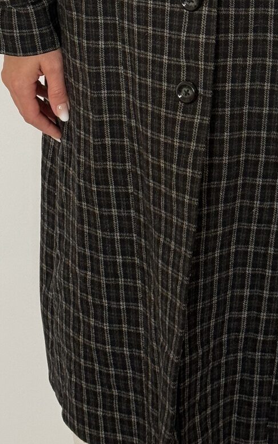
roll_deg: -0.7
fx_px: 1526
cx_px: 256
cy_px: -19
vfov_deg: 16.2
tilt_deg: -18.5
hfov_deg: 10.3
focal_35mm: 126
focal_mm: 6.76
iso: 64
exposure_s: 1/121
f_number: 1.78
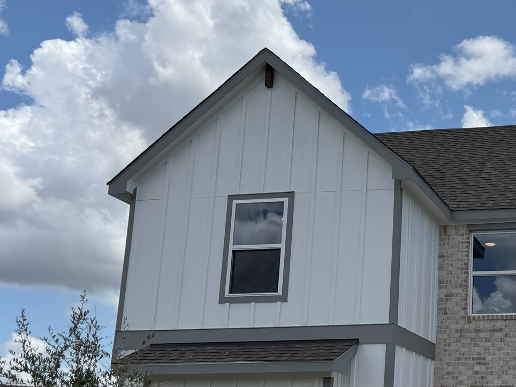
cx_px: 541
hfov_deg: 33.6
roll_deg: -0.3
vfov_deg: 28.0
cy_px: 307
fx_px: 760
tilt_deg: +10.9
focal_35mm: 51
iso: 80
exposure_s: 1/8130
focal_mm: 6.76
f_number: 1.78
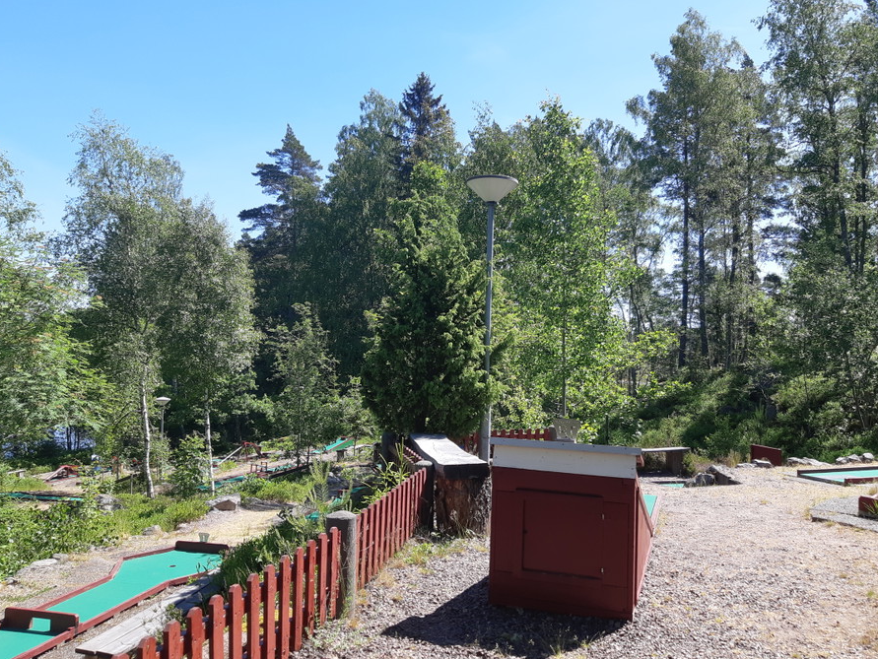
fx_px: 710
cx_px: 462
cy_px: 330
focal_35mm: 28
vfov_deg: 49.8
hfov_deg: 63.4
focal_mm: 3.93
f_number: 1.7
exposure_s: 1/943
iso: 40
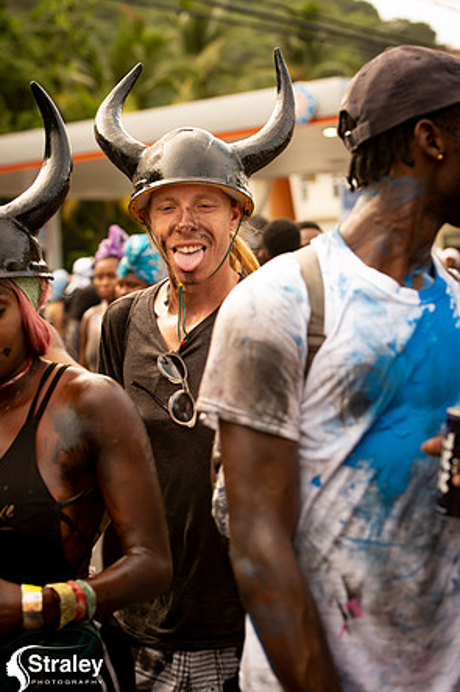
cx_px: 228
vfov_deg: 26.7
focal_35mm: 76
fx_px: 1460
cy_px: 349
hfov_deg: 17.9
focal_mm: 75
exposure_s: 1/320
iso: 320
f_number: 5
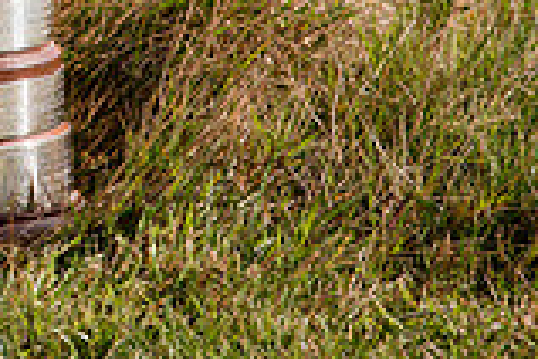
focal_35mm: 658
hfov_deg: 3.1
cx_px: -359
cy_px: -262
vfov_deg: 2.1
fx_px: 9833
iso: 125
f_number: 10
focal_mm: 180
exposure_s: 1/160
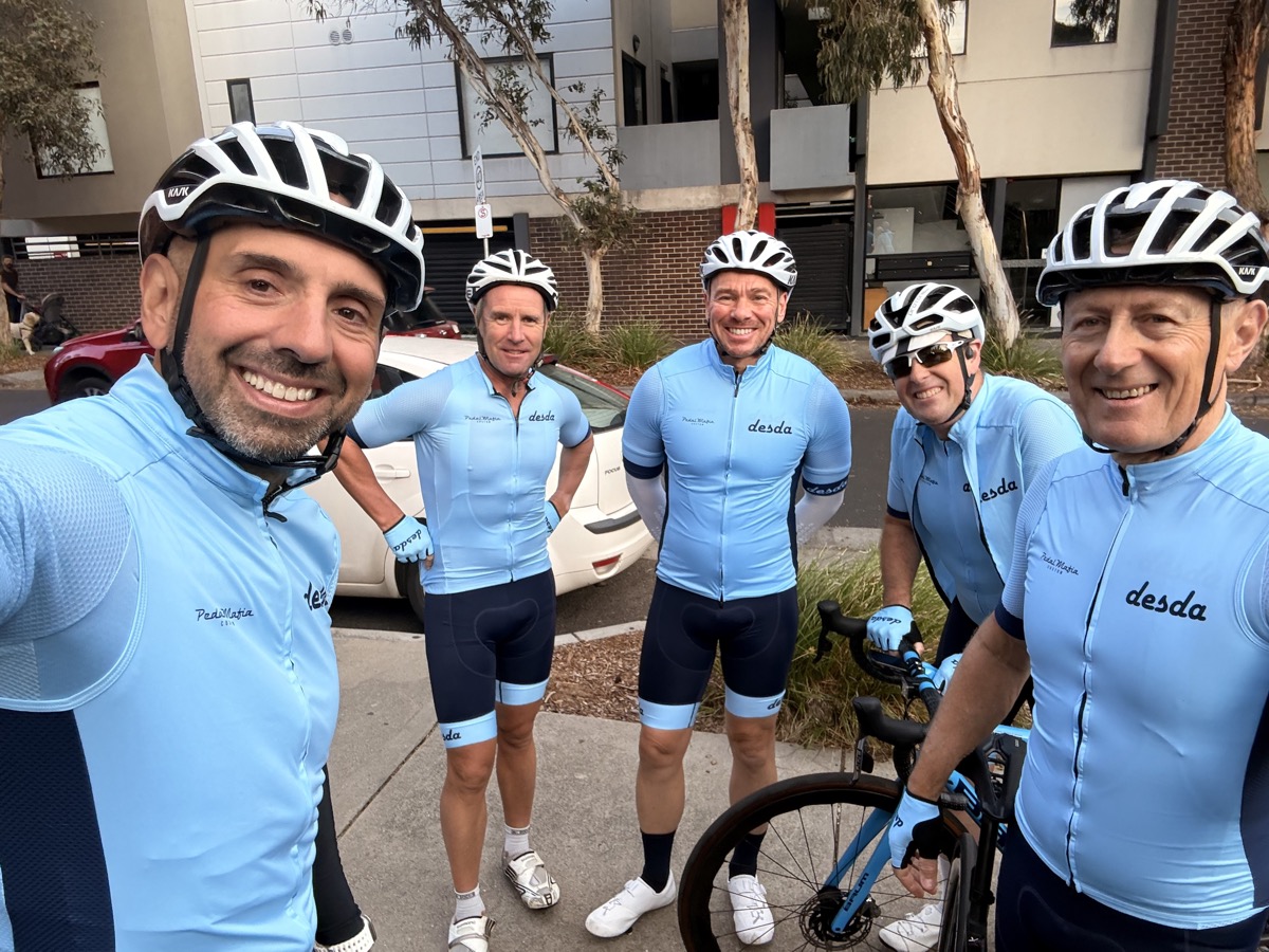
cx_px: 634
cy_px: 476
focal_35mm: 23
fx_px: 843
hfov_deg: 73.9
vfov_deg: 58.9
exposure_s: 1/122
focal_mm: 2.69
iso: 50
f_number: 1.9
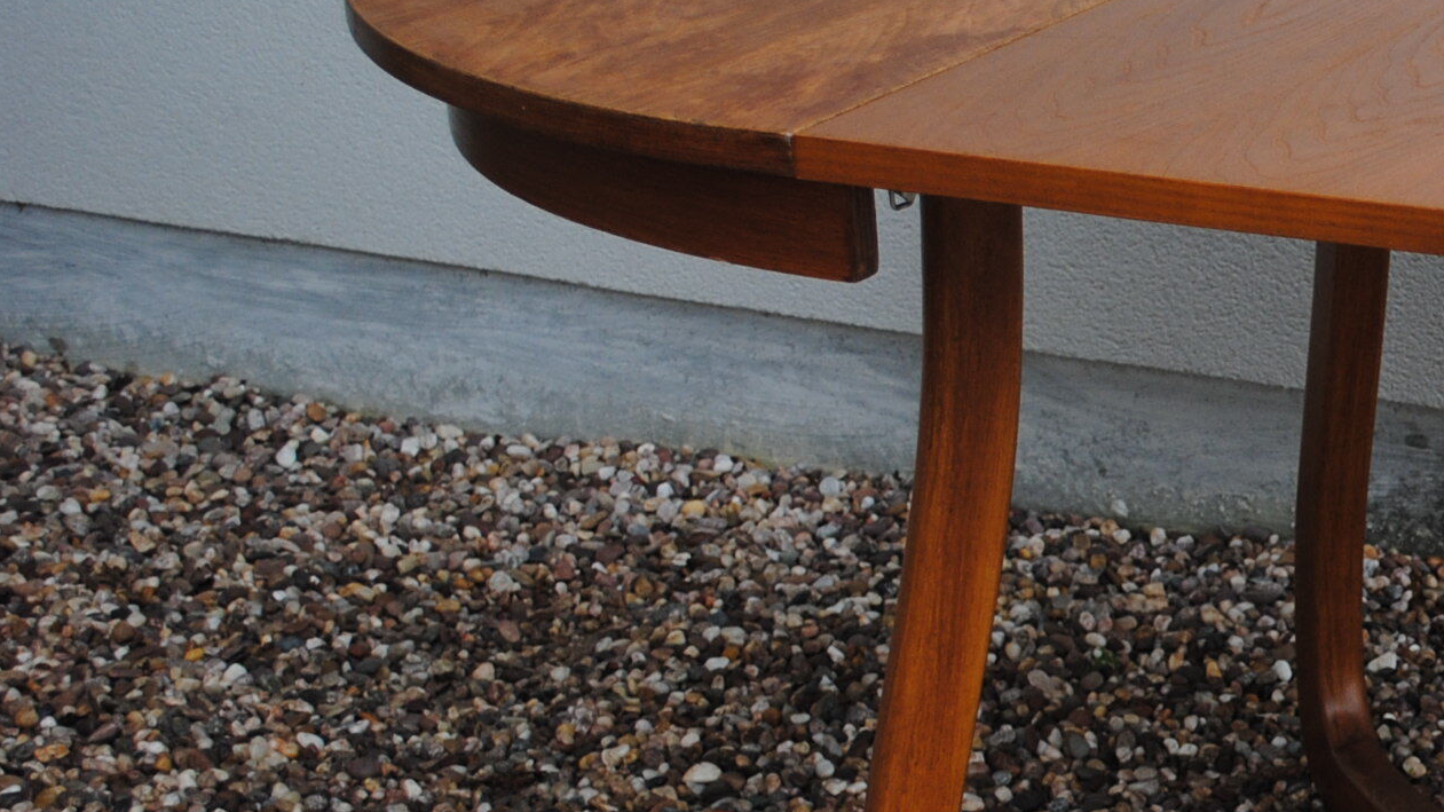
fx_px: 3599
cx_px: 1635
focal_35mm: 94
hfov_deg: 21.4
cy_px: 607
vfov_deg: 12.8
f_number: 4.2
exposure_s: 1/60
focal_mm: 26
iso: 200
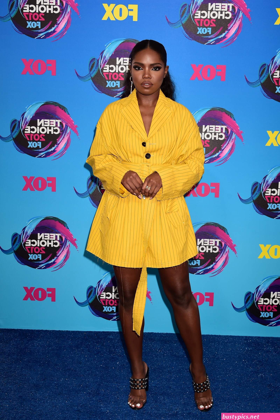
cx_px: 140
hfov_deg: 33.4
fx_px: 467
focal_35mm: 40
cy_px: 210
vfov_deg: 48.5
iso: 800
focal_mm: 40
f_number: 7.1
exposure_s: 1/200
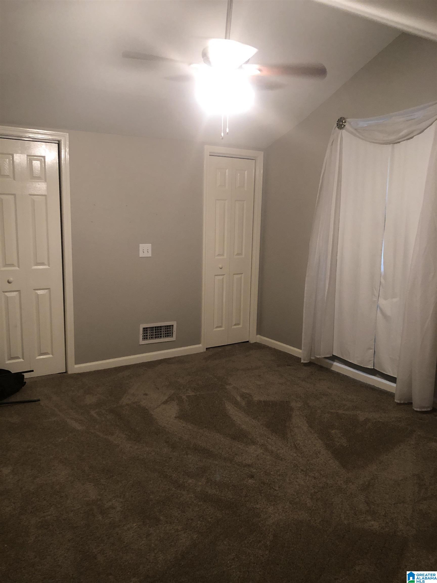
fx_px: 471
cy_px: 292
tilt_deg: -9.3
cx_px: 218
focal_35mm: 28
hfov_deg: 49.7
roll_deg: -1.1
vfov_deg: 63.4
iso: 64
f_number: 1.8
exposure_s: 1/15
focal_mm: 3.99
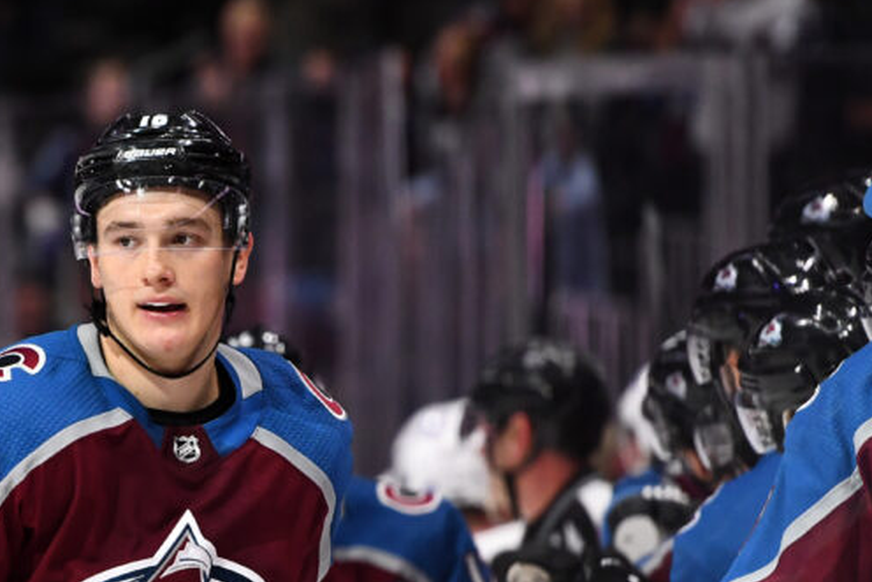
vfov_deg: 2.2
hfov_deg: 3.3
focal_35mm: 619
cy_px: 481
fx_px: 14997
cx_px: 134
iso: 2500
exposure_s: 1/2000
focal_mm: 200
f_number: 3.5
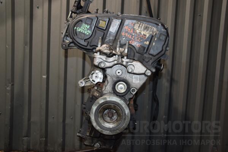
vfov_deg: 36.9
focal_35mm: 36
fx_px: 228
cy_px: 76
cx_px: 114
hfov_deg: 53.1
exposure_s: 1/60
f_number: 5
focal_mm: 24
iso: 800
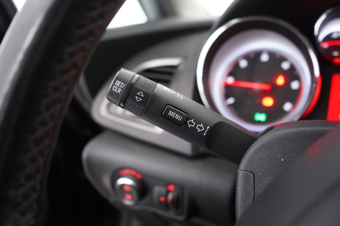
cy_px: 113
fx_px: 264
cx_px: 170
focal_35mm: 28
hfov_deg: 65.5
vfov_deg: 46.4
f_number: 3.5
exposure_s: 1/60
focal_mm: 28
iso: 10000
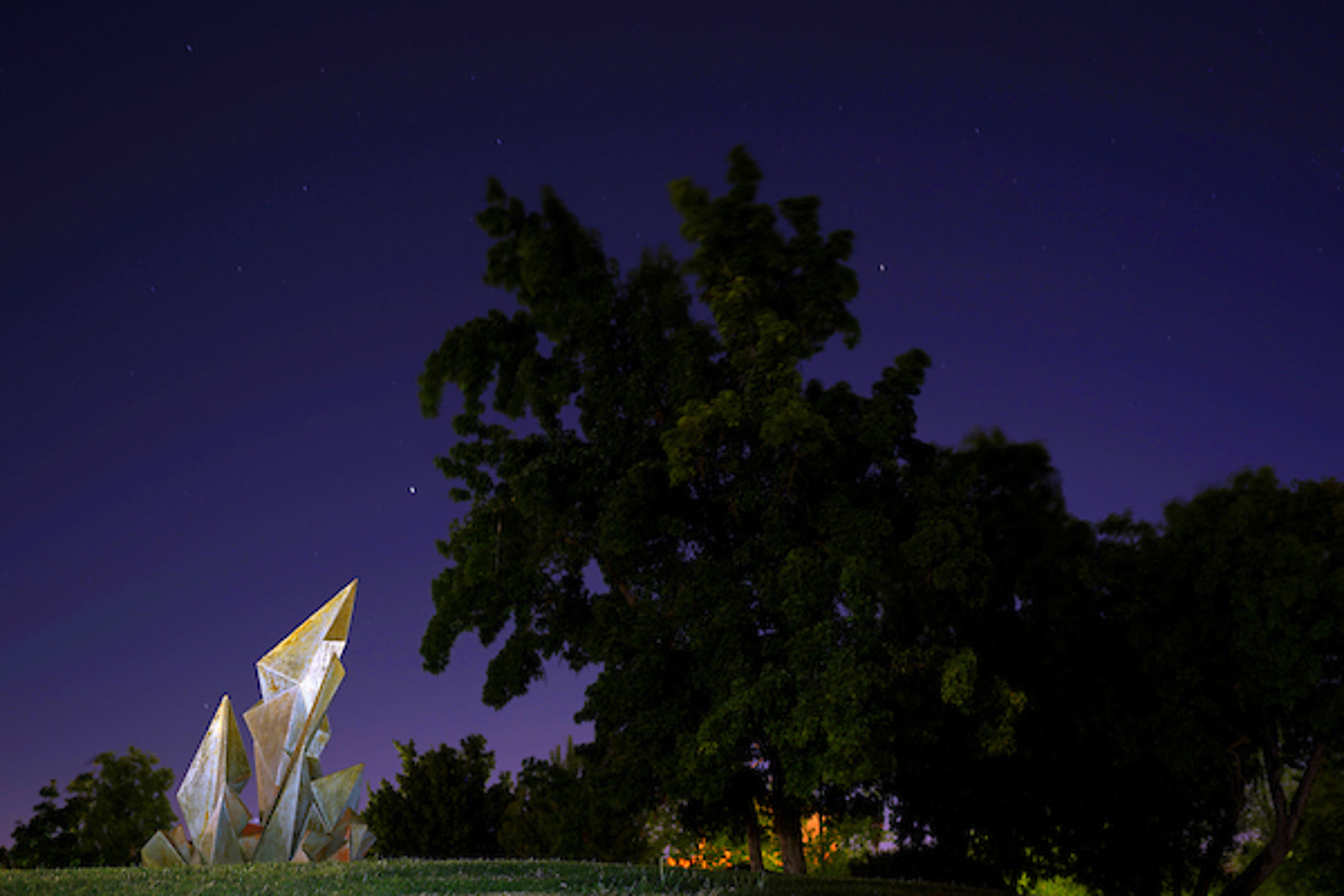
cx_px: 672
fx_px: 1307
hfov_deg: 54.4
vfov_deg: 37.9
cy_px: 448
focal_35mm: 35
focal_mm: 35
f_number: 4.5
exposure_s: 30
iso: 80
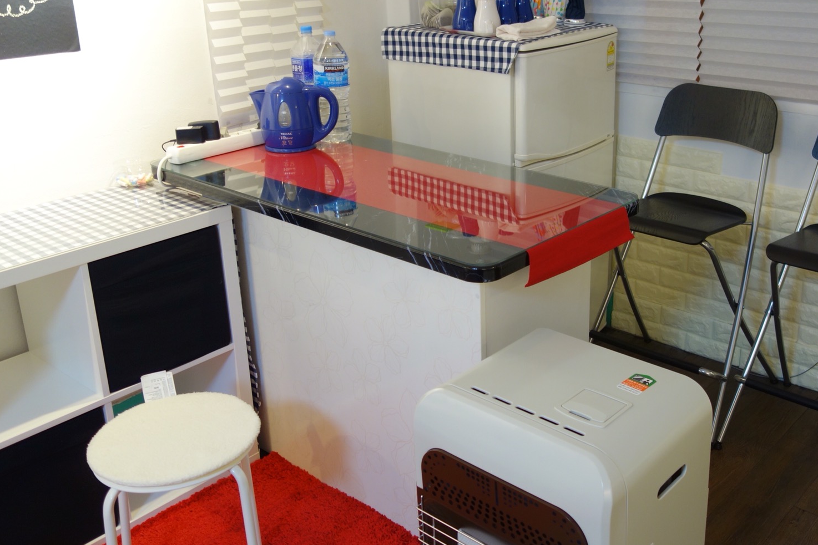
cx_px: 509
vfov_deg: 34.9
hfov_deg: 50.2
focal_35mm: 38
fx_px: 863
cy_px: 214
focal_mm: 10.4
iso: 125
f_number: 1.8
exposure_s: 1/40
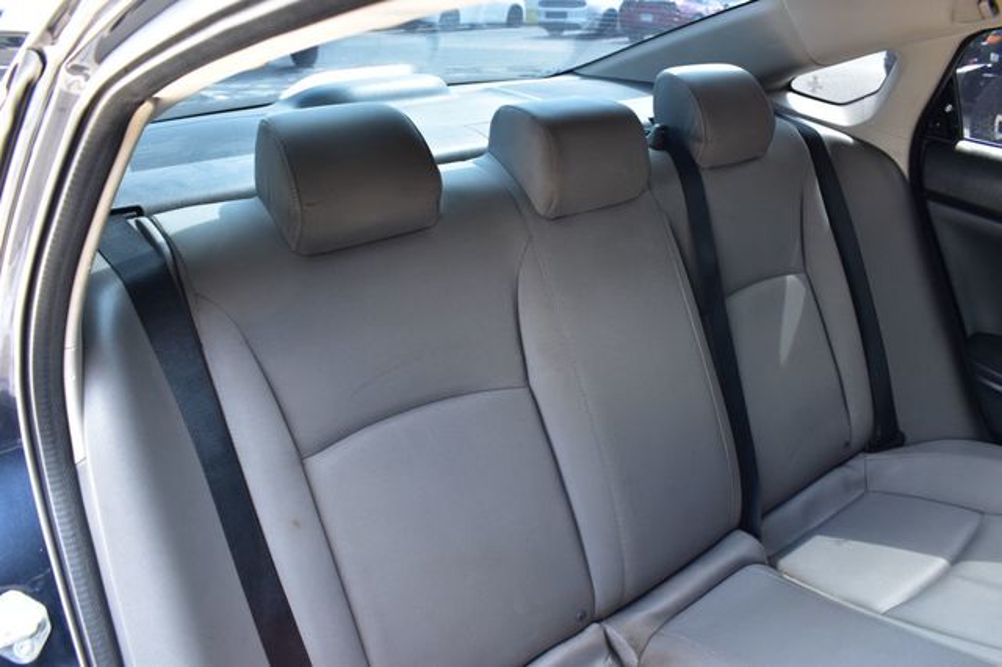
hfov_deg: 67.4
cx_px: 501
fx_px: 751
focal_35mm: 27
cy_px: 334
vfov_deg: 47.9
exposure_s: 1/25
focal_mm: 18
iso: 400
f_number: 7.1
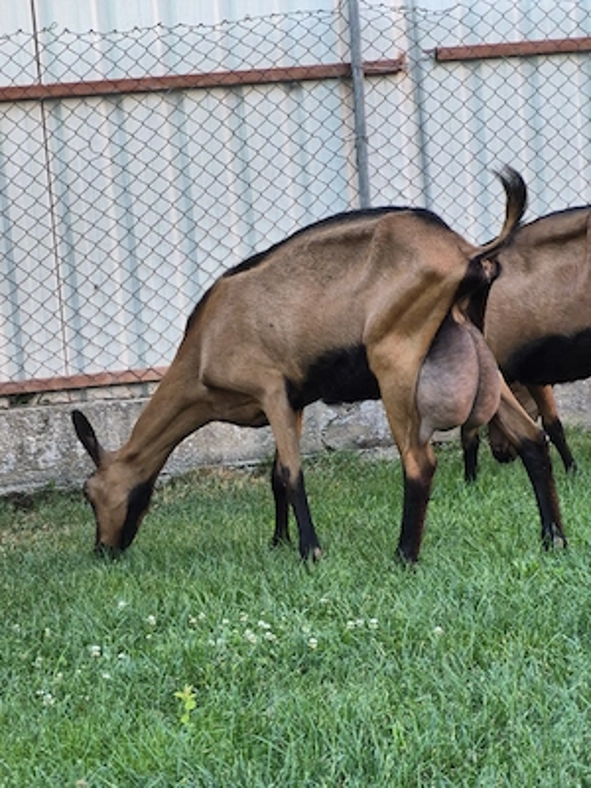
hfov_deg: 21.3
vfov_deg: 28.2
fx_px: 1571
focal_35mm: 69
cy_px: 394
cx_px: 296
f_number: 2.4
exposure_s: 1/50
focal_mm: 7
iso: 250
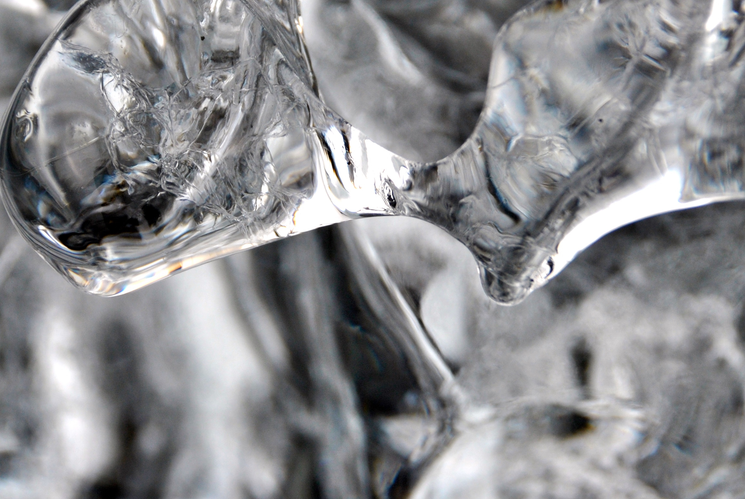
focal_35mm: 328
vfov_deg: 4.2
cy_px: 132
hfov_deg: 6.3
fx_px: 6796
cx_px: 356
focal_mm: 130
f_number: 5.6
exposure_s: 1/320
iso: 200
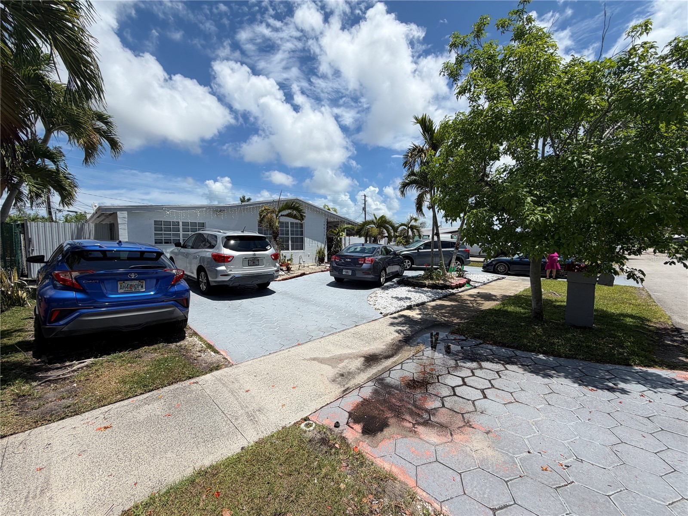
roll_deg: +1.1
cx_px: 344
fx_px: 278
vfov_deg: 85.7
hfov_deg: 102.1
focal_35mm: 14
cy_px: 258
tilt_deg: -3.5
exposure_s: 1/1339
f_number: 2.2
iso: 20
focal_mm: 2.22
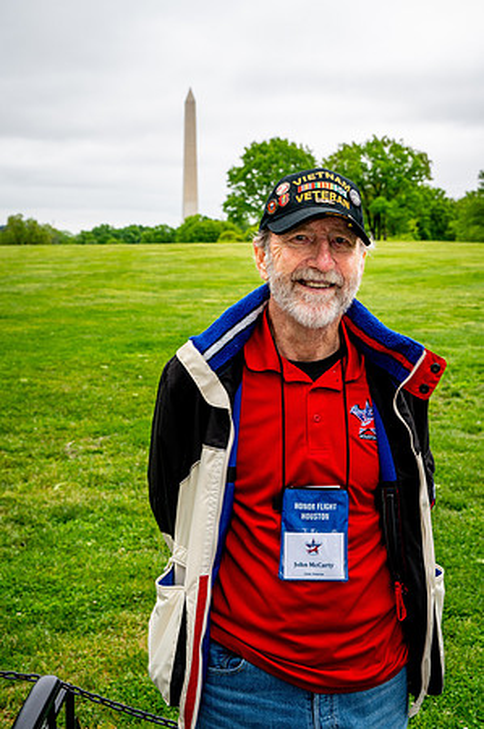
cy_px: 364
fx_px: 889
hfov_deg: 30.4
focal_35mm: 44
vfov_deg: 44.5
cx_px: 242
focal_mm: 44
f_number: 8
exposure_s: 1/640
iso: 640
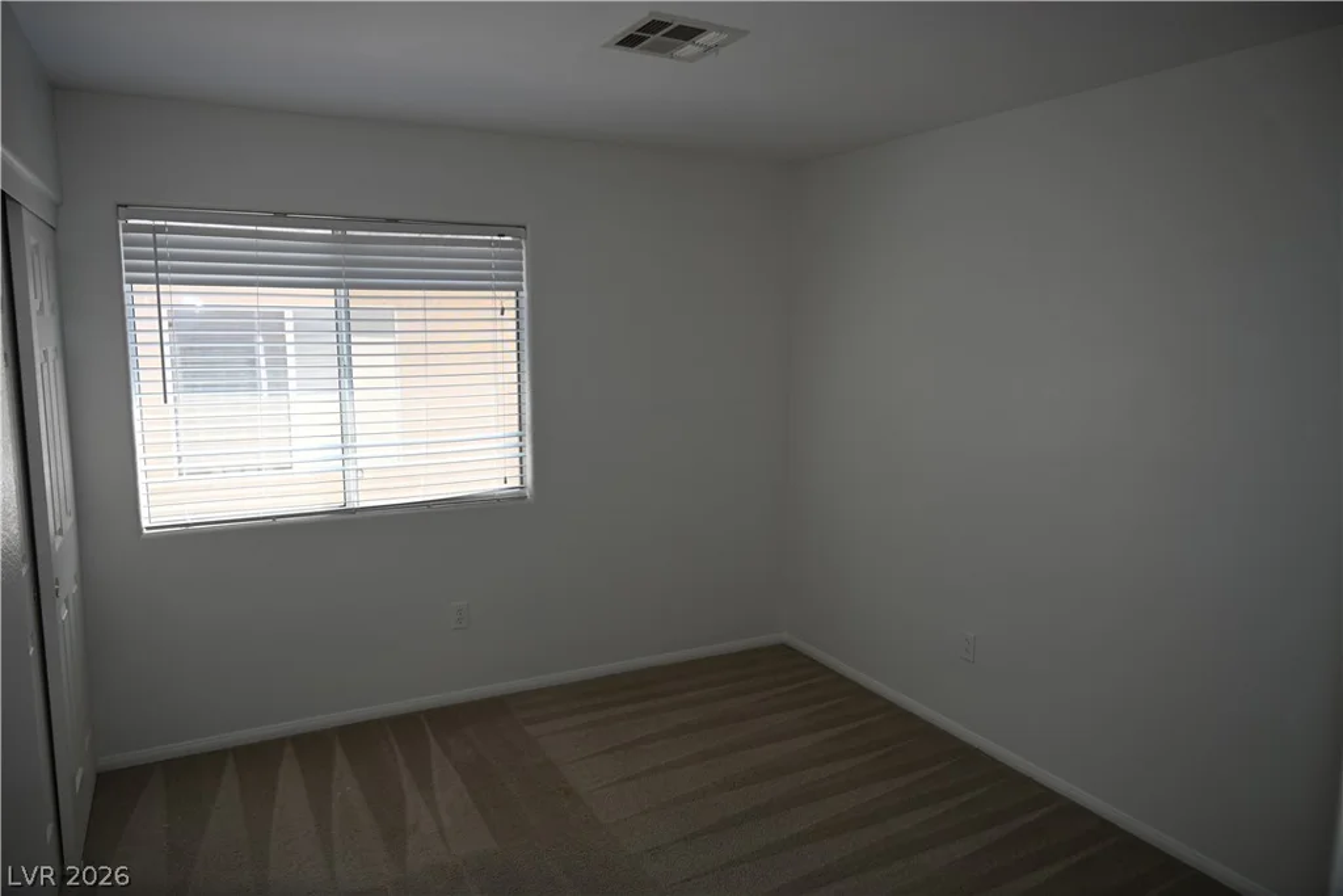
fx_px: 895
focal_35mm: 24
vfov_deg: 53.1
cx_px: 672
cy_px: 448
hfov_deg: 73.7
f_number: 4.5
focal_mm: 24
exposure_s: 1/80
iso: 64
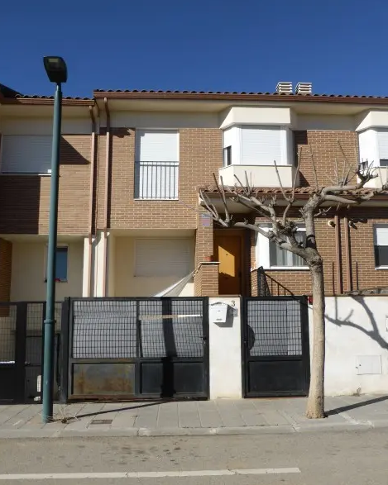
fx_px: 474
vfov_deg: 54.2
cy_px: 250
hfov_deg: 44.5
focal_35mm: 33
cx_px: 196
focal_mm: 5.4
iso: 100
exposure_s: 1/1300
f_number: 3.6
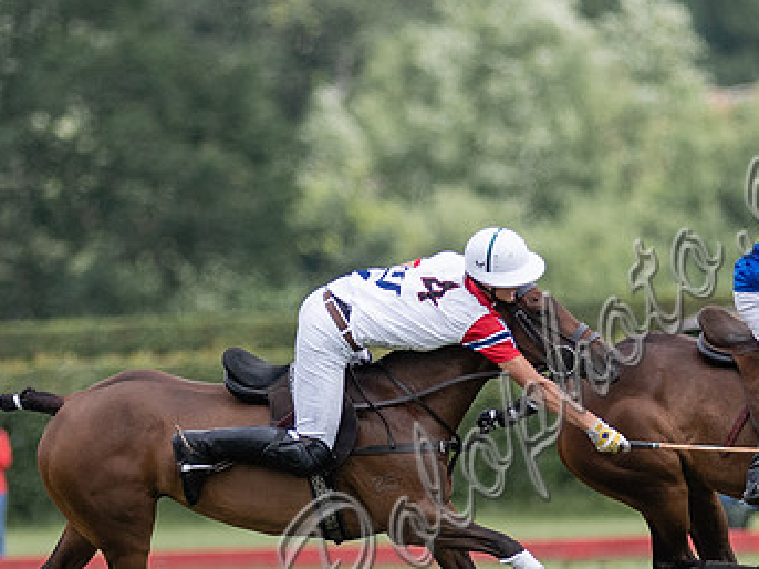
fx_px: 26390
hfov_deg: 1.6
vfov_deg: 1.2
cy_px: 526
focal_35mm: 1204
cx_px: 687
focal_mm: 300
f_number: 2.8
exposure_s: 1/5000
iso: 400
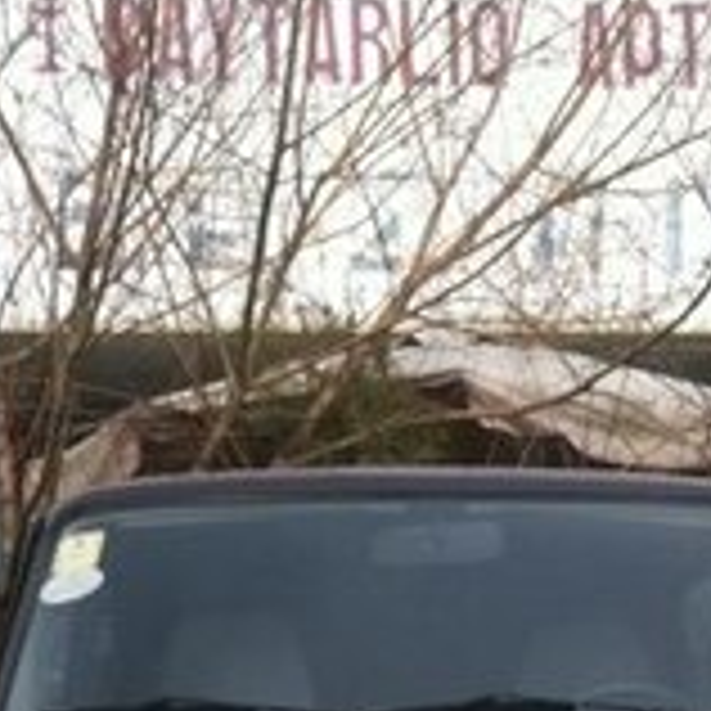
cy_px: 990
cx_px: 490
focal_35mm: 97
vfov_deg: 16.7
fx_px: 2254
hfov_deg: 17.9
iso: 80
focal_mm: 3.85
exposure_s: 1/419
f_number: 2.8
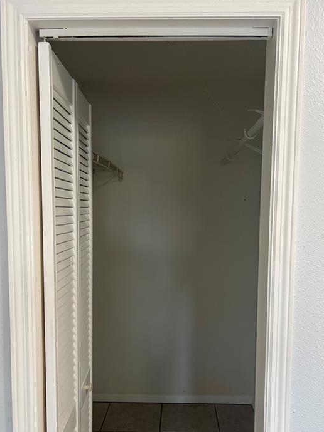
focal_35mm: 29
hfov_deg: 48.2
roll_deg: -1.3
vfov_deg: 61.6
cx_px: 168
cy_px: 236
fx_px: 362
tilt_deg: -4.0
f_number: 1.5
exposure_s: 1/60
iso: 125
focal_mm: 5.7
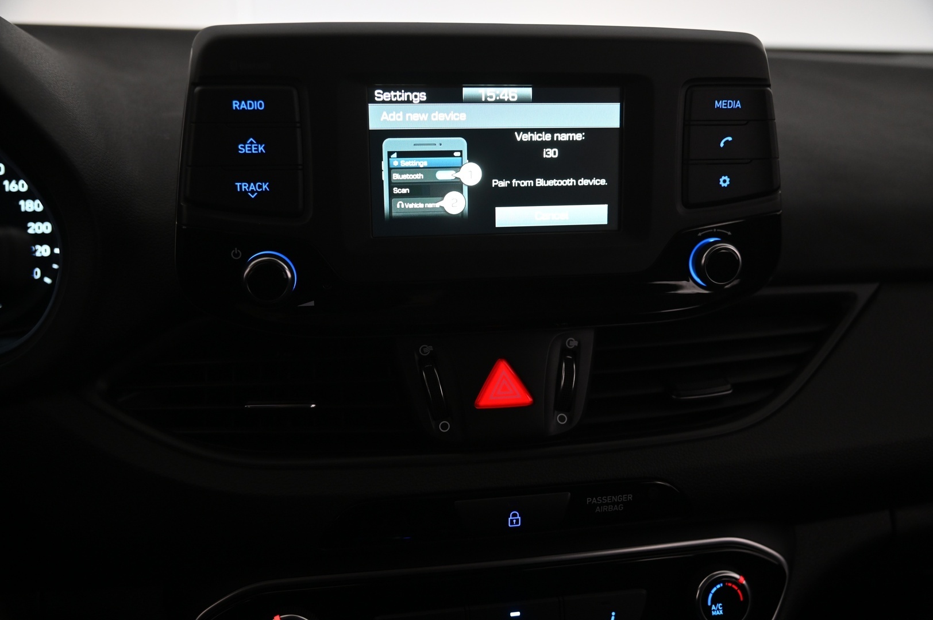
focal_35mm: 34
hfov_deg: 55.8
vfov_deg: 38.8
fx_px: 880
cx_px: 466
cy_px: 310
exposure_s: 1/80
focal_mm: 34
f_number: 4
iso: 2000
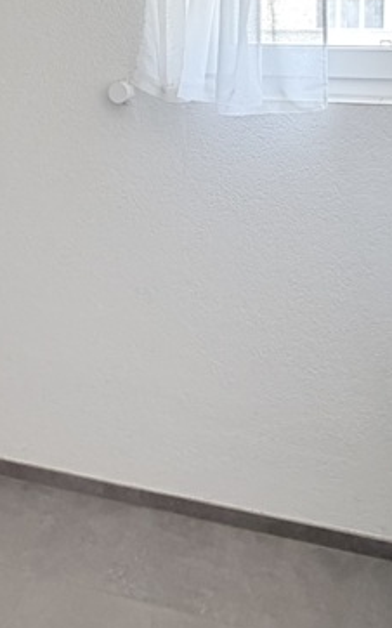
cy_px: 95
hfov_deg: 31.2
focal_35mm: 41
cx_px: 225
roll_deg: +0.1
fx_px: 701
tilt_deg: -5.6
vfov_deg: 45.0
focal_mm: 2.22
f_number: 2.2
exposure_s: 1/60
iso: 800
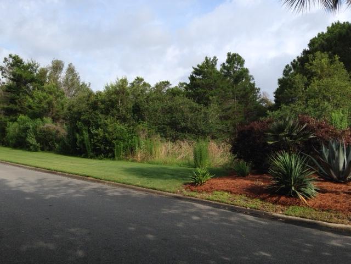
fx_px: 335
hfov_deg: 55.4
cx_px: 176
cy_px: 132
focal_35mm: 33
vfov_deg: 42.9
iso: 50
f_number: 2.4
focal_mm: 4.12
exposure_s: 1/1427
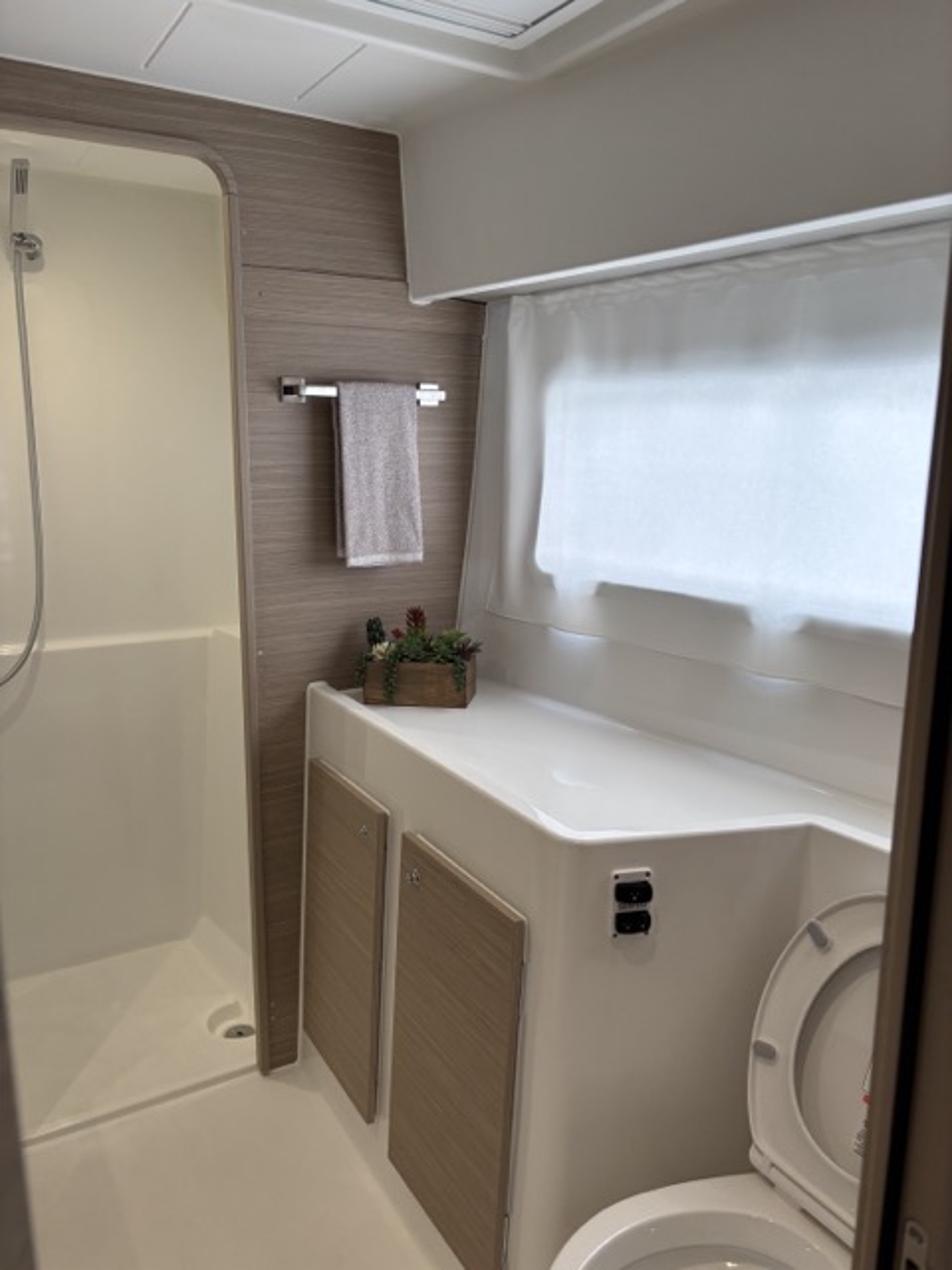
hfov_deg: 53.1
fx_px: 953
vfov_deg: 67.3
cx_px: 476
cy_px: 635
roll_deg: -1.9
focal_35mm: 26
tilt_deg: -12.1
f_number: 1.6
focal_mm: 5.96
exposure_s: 1/121
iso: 125
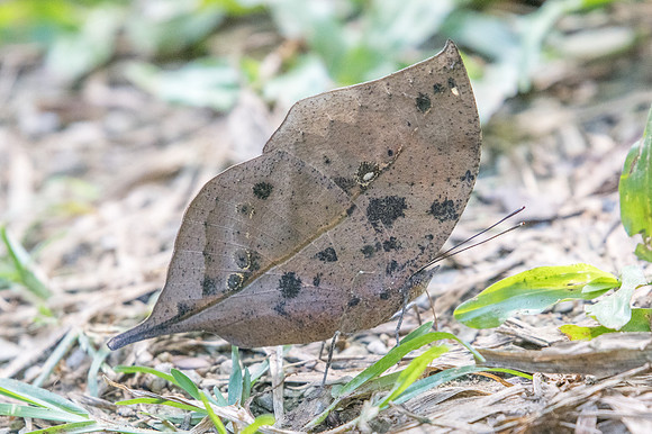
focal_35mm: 709
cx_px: 360
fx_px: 12825
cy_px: 213
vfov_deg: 1.9
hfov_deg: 2.9
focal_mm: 400
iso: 1000
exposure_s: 1/640
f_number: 6.3
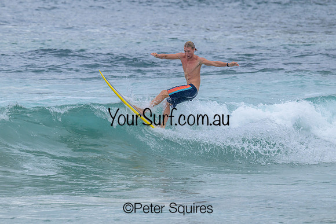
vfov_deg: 2.3
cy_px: 119
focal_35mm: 598
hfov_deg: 3.4
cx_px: 179
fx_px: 5579
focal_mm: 500
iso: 900
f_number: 10
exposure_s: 1/2000
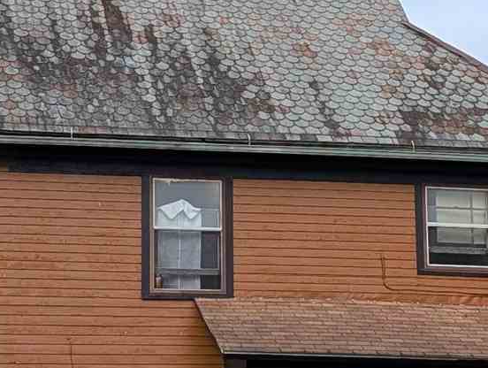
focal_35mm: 133
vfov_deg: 11.2
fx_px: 1878
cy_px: 211
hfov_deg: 14.8
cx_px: 214
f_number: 1.68
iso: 19
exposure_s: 1/617
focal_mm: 6.9
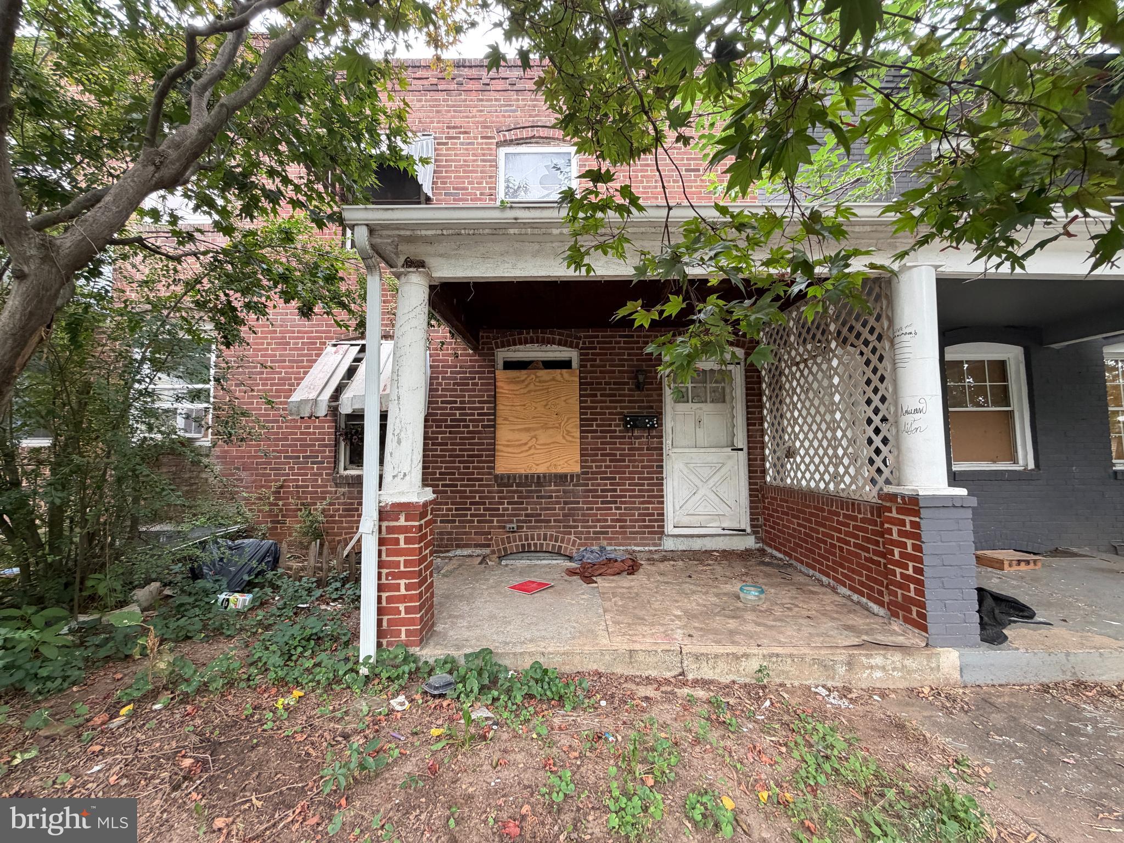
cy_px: 422
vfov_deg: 85.7
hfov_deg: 102.1
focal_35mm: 14
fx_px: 455
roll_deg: +0.0
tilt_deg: +4.2
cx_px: 562
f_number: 2.2
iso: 250
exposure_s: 1/121
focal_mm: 2.22
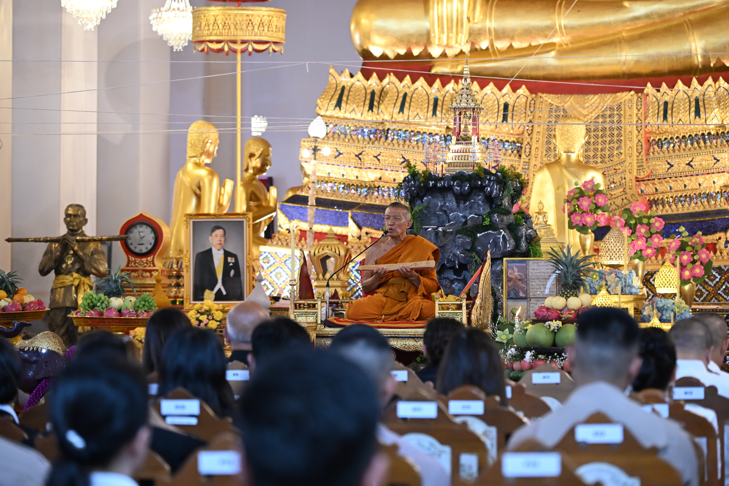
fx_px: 2673
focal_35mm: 132
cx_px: 384
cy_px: 256
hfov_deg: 15.5
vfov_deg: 10.4
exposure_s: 1/200
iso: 3200
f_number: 4
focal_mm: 120
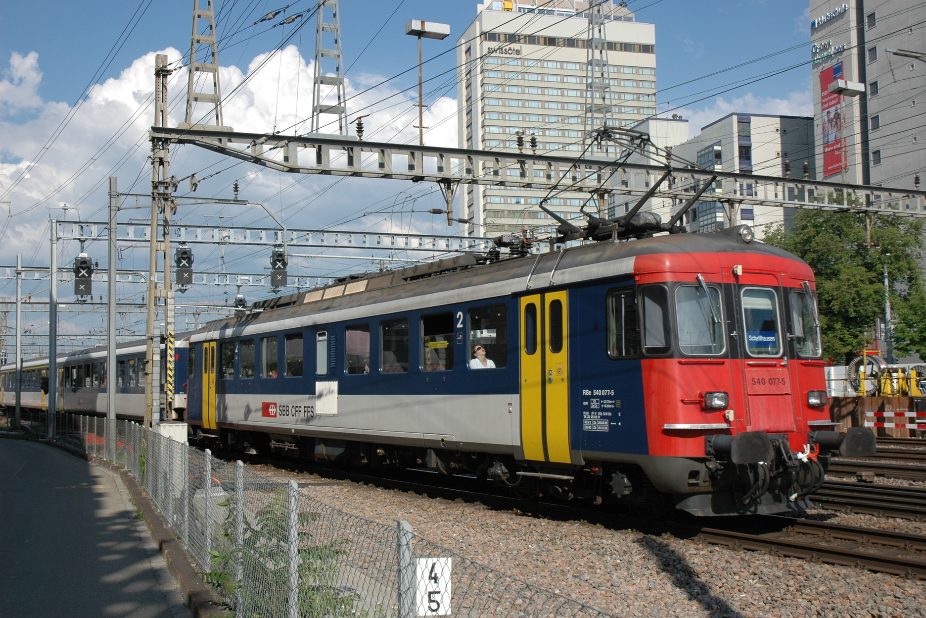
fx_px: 1068
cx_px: 474
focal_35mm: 42
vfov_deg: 32.2
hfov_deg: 46.9
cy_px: 311
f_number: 8
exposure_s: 1/500
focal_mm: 27
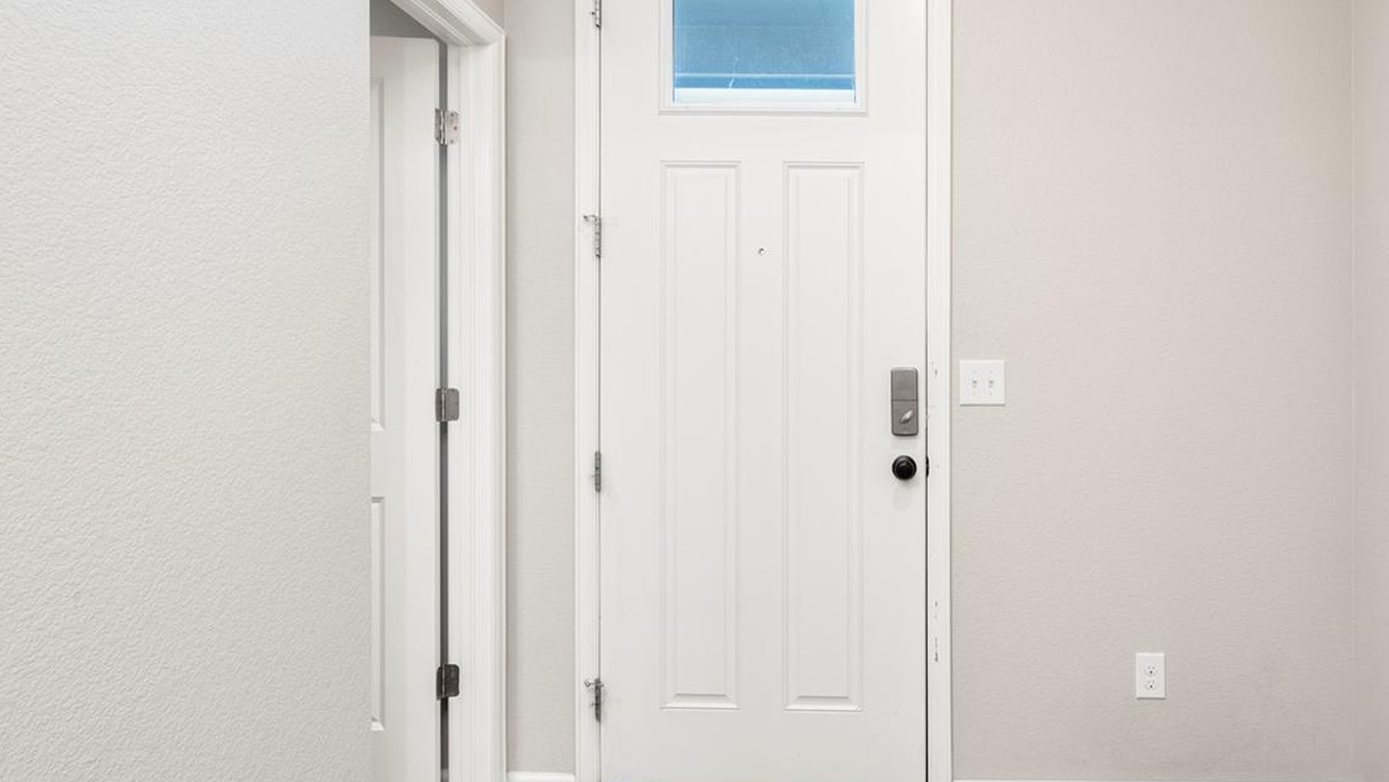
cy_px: 462
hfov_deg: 74.9
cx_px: 870
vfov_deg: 47.5
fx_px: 884
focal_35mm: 24
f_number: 8
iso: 400
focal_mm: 16
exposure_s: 1/15
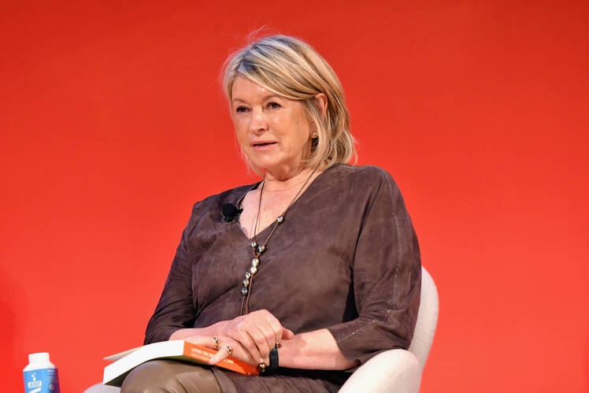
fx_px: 4295
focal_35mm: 262
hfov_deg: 7.8
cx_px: 294
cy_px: 196
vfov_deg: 5.2
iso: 4000
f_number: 3.5
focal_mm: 175
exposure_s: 1/320
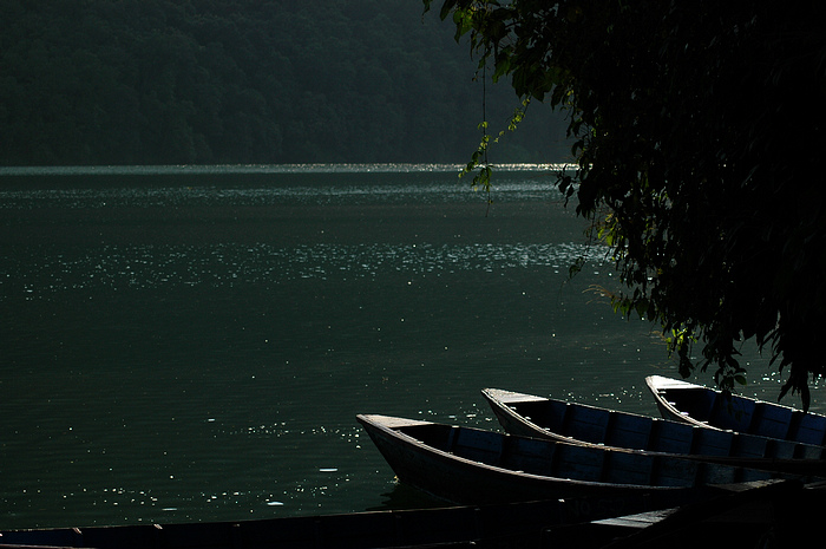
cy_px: 274
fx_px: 2406
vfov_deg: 13.0
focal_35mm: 105
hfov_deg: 19.5
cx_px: 413
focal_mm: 70
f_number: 5.6
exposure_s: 1/1250
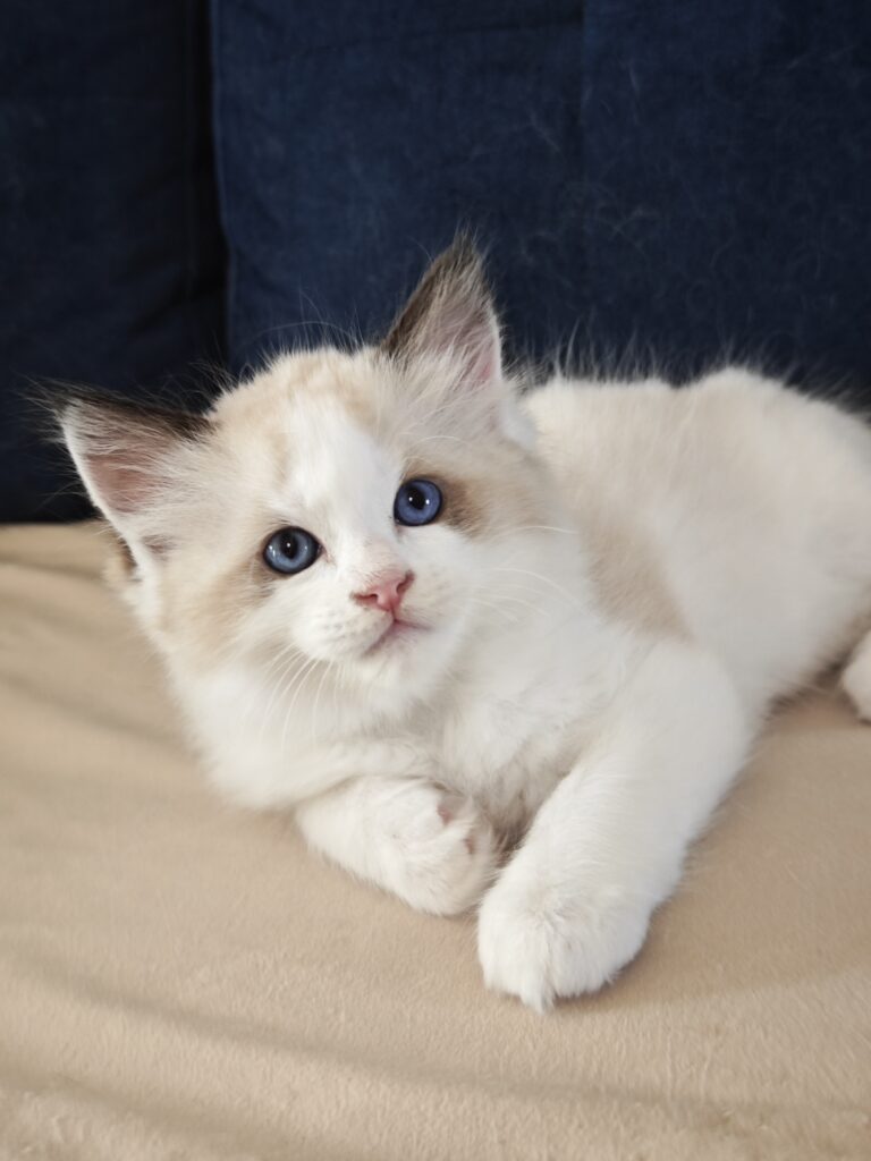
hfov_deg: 58.9
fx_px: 772
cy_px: 580
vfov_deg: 73.9
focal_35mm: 23
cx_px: 436
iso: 400
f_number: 1.9
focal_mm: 7.79
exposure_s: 1/56.4
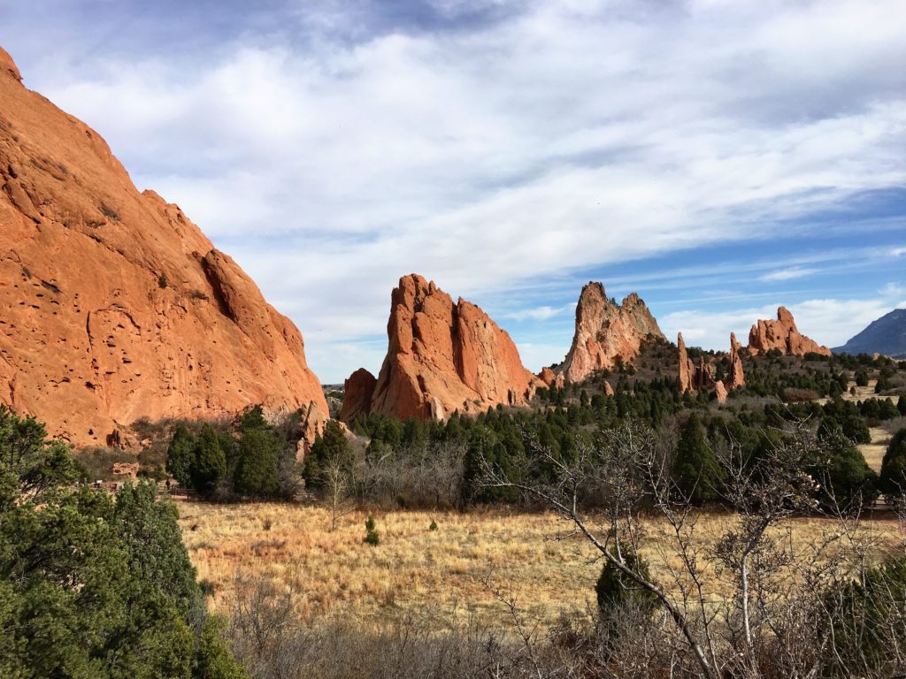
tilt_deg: +5.9
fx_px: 759
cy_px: 340
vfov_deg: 48.2
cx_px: 453
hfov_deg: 61.7
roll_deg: +7.8
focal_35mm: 29
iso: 25
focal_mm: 4.15
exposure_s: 1/1923
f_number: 2.2
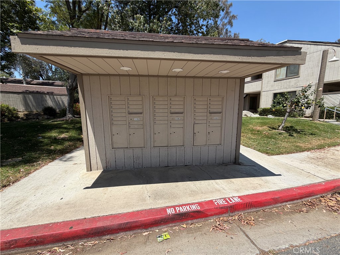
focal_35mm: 14
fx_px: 138
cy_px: 128
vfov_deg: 85.7
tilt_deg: -6.3
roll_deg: +0.1
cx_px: 170
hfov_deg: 102.1
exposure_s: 1/1050
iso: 20
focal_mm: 2.22
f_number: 2.2
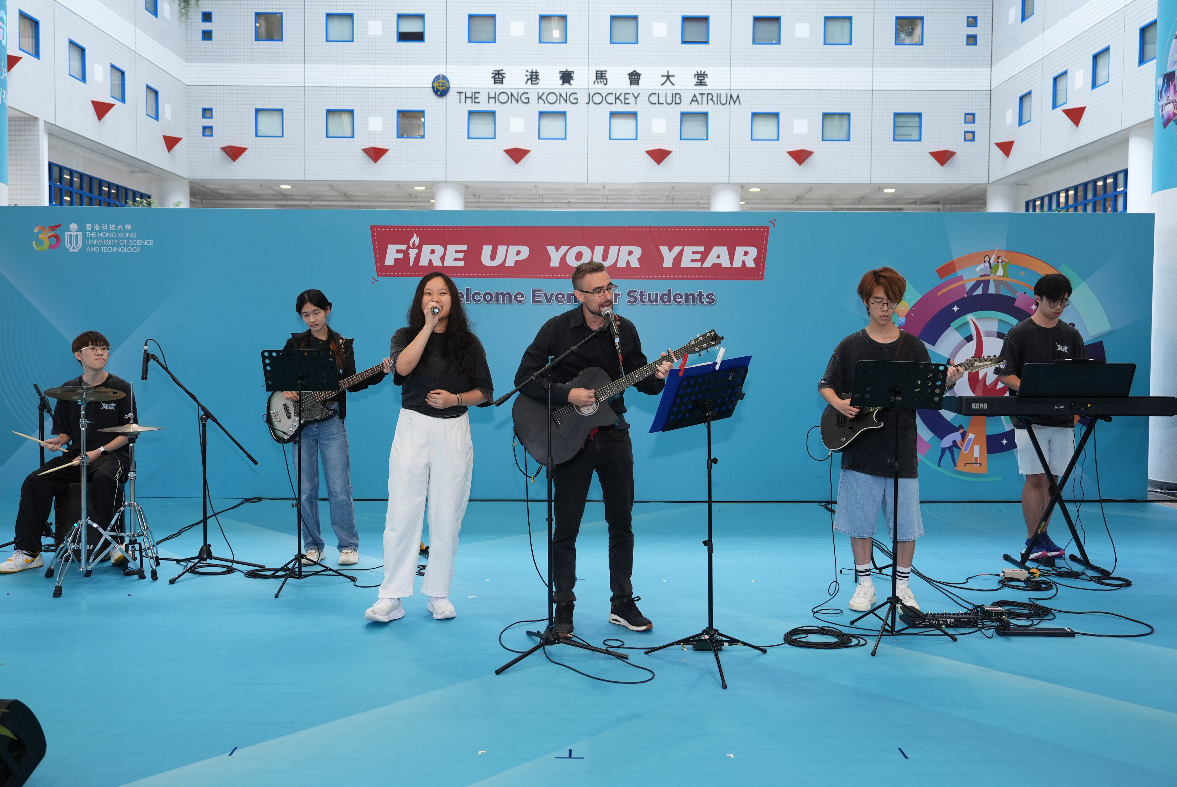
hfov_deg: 60.2
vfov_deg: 42.4
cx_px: 588
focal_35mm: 31
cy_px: 394
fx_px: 1014
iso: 640
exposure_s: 1/200
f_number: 3.5
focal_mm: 31
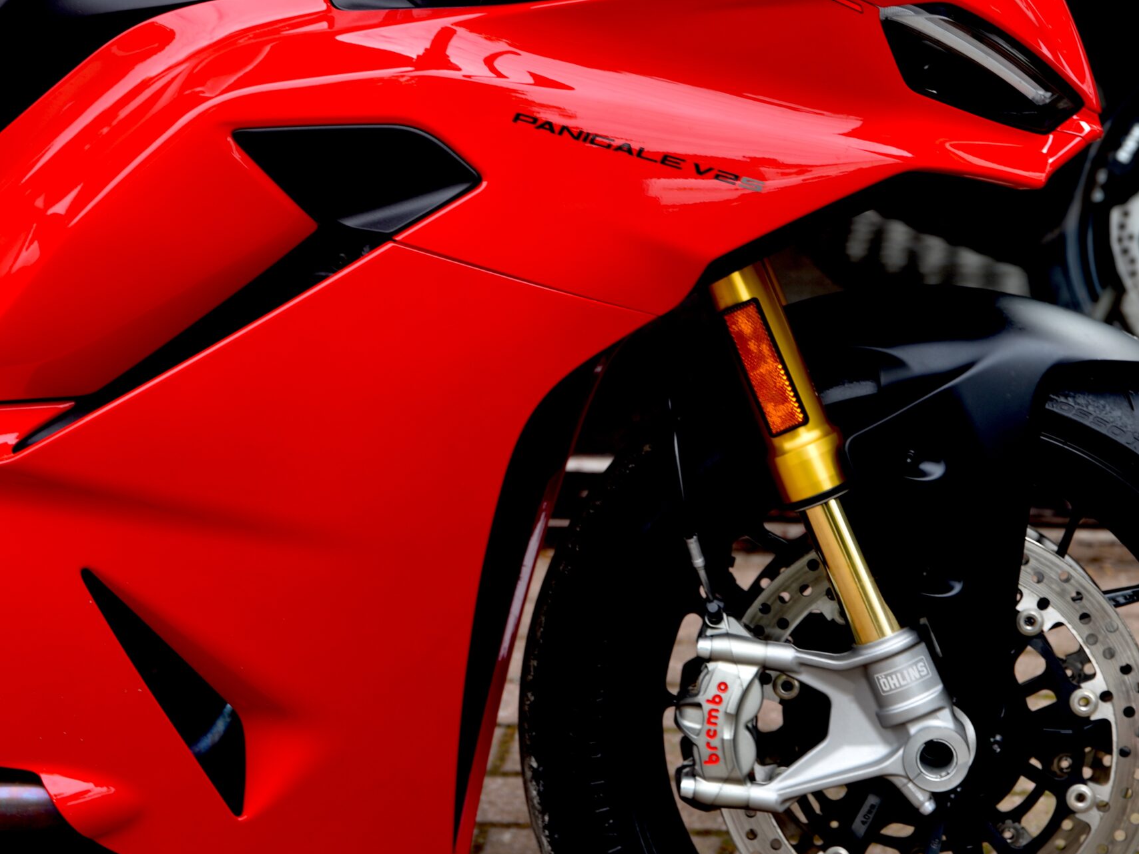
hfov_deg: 19.4
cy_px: 288
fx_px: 3323
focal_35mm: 101
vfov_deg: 14.6
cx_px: 570
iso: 100
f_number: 5
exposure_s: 1/100
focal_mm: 70
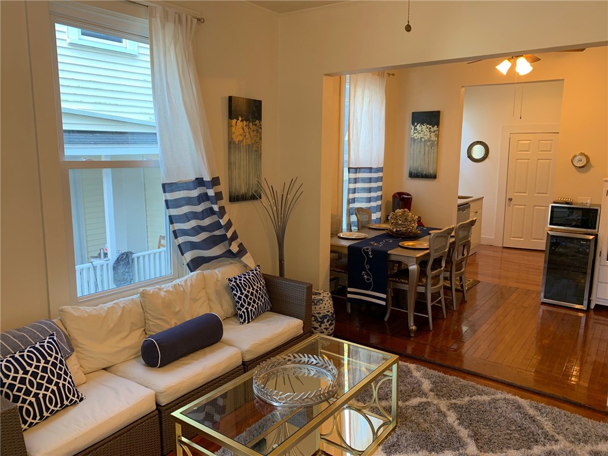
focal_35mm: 26
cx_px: 304
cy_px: 228
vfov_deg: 53.1
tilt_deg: -8.4
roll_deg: +0.2
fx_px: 457
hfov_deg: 67.3
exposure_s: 1/60
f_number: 1.8
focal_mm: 4.25
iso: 100
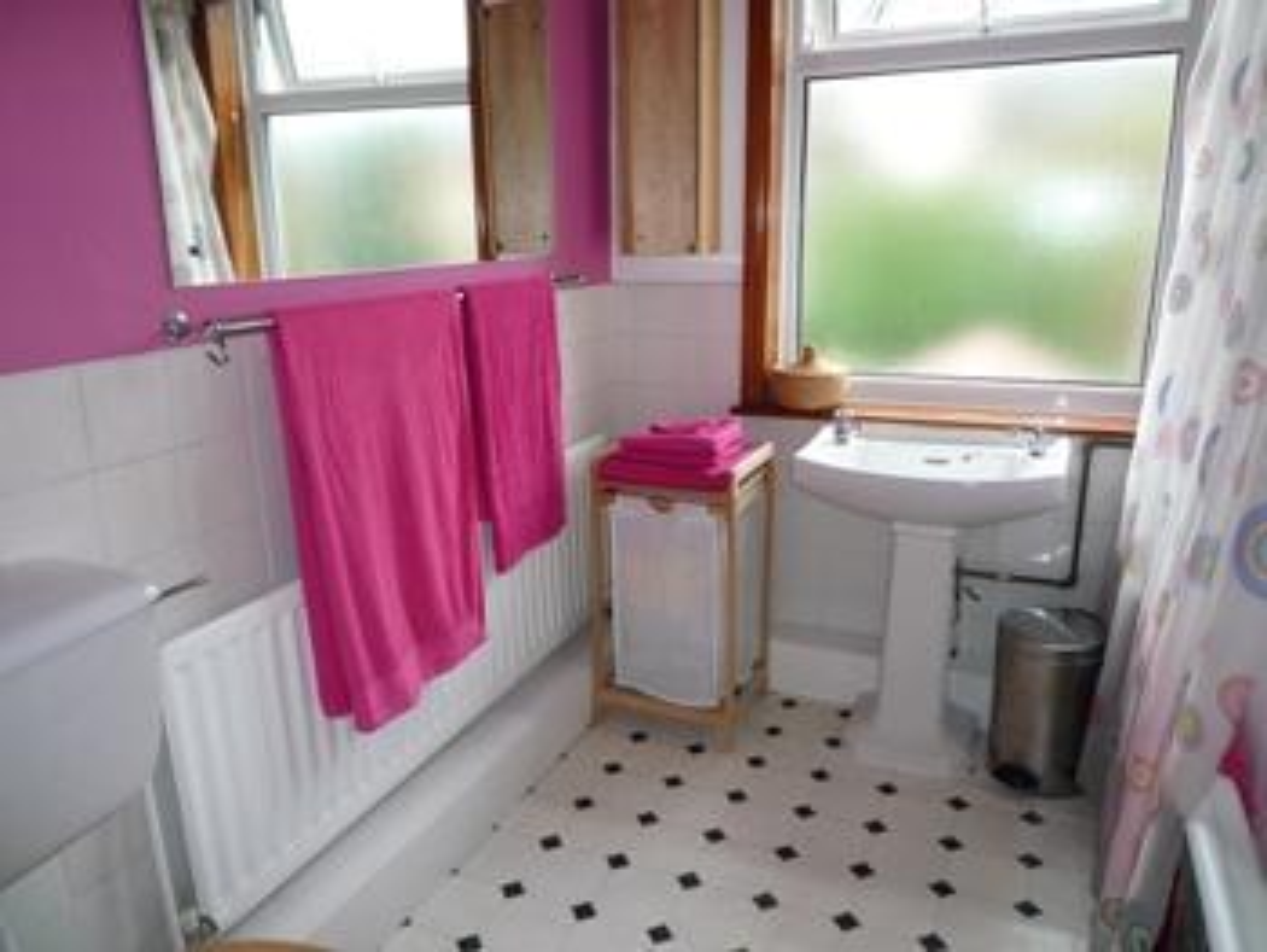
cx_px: 634
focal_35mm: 25
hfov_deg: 69.4
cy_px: 476
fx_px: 916
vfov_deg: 54.9
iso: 100
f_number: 2.8
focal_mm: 4.4
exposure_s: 1/100
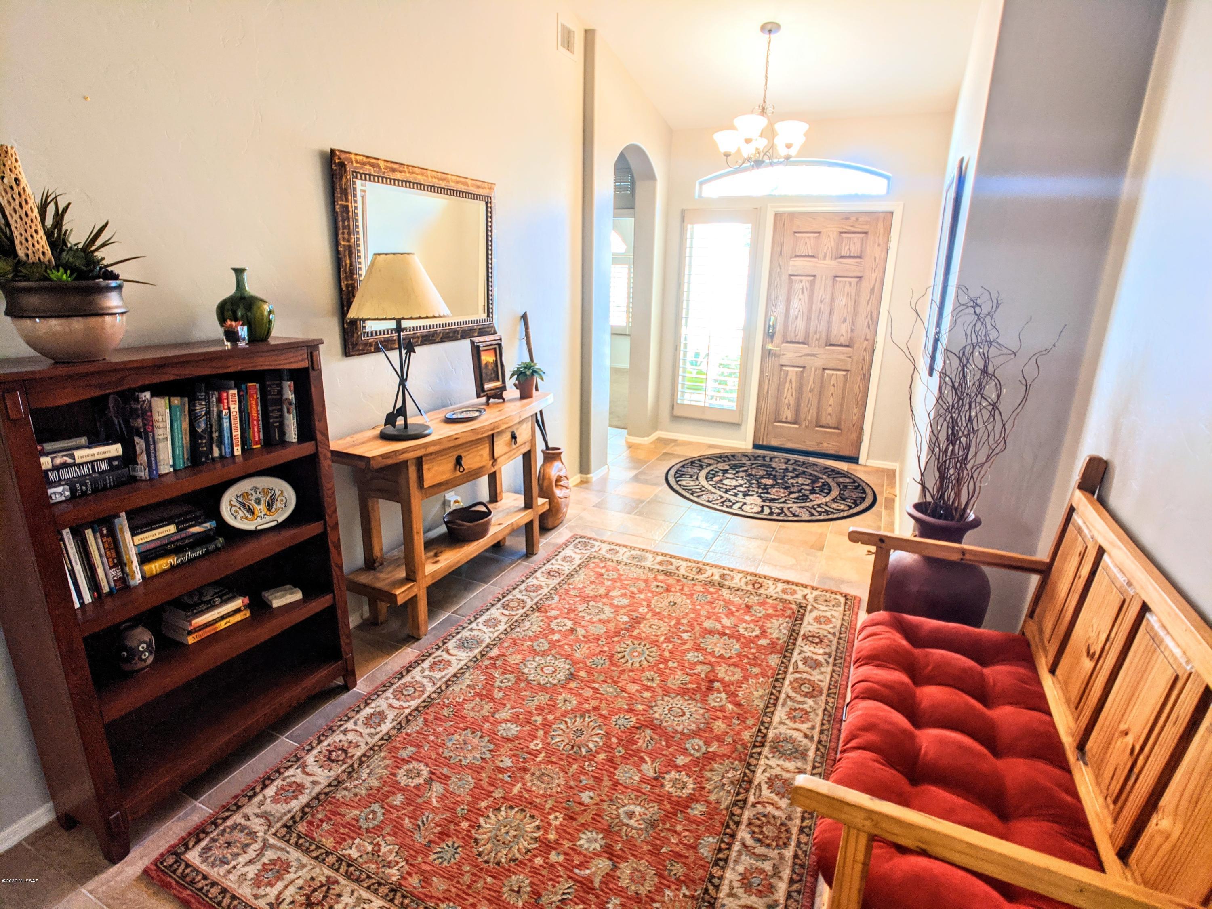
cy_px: 454
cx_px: 606
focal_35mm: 27
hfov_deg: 65.3
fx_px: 945
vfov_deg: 51.4
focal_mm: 4.38
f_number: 1.73
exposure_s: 1/40
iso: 64
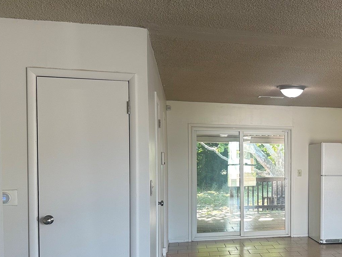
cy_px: 169
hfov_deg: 39.4
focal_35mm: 45
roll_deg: -0.6
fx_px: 445
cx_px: 300
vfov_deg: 31.9
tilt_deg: -1.9
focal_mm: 6.86
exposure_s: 1/63
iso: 80
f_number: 1.78
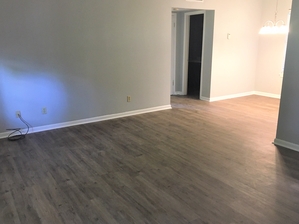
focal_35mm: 32
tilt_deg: -13.0
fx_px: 276
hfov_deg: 56.8
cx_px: 139
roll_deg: +1.6
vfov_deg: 44.2
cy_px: 111
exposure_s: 1/30
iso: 125
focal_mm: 4.15
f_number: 2.2
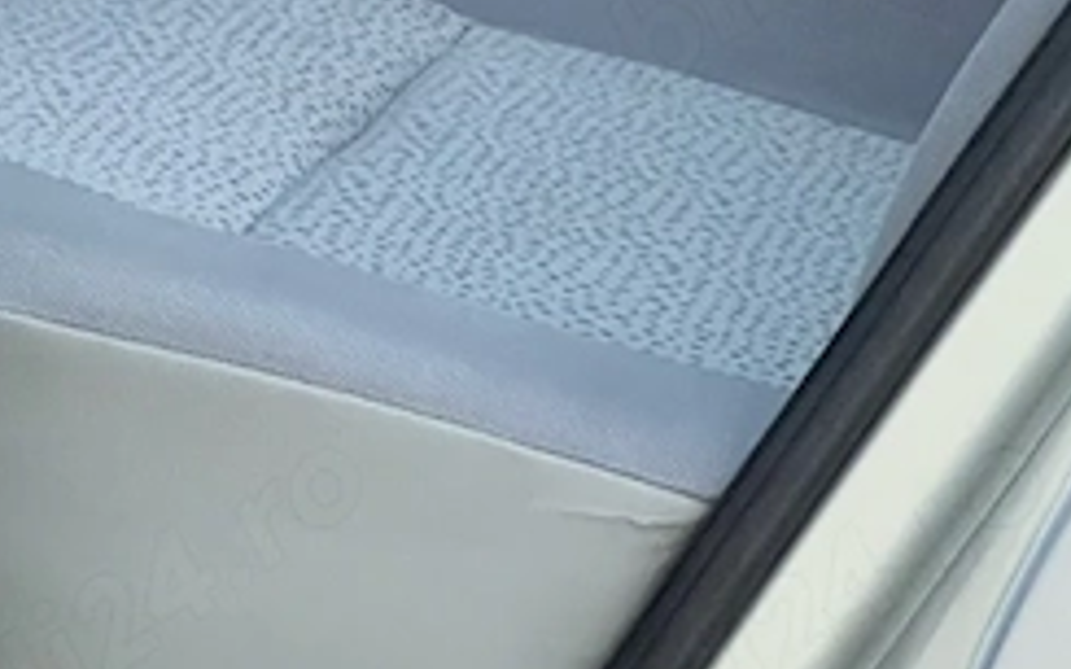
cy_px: -603
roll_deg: +0.3
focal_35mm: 266
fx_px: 7762
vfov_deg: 4.9
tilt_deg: -3.8
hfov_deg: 7.9
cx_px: 254
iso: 250
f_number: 2.8
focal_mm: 9
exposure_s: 1/61
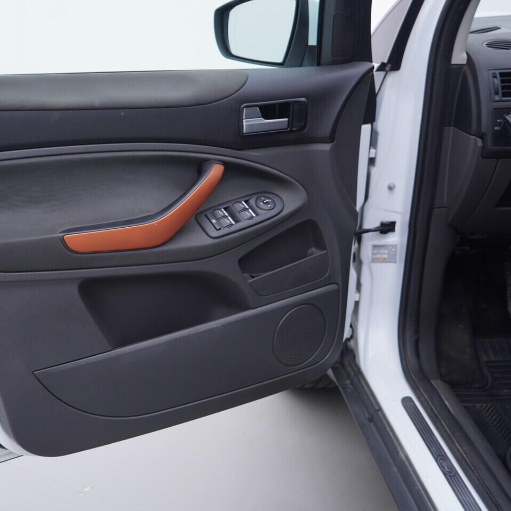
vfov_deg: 36.8
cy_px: 256
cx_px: 137
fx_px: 768
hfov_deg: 36.1
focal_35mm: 46
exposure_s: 1/50
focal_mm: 24
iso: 125
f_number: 3.2
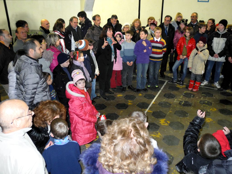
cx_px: 116
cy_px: 87
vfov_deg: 44.2
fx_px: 214
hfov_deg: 56.8
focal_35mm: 32
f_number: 2.8
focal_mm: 6.8
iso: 240
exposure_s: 1/30
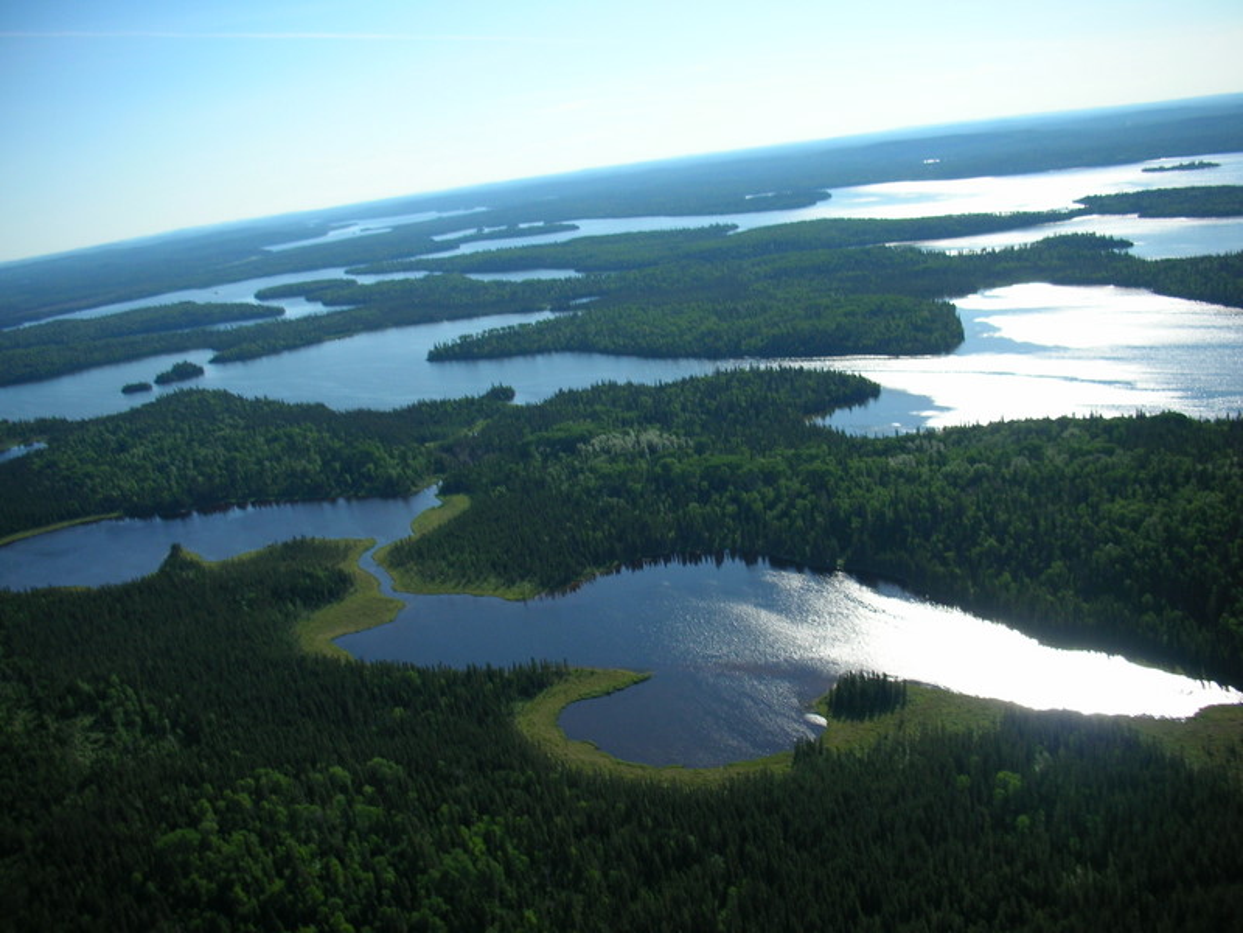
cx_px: 622
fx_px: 1257
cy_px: 466
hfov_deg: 52.6
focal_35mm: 35
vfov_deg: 40.7
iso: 50
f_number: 8.5
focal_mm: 5.8
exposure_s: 1/92
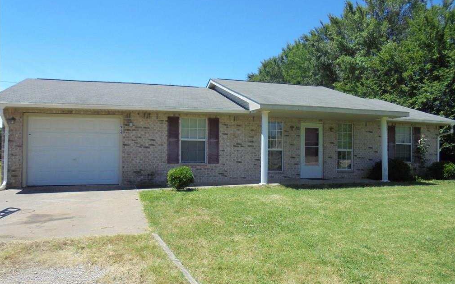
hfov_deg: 66.5
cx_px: 230
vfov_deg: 44.5
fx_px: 347
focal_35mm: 28
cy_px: 142
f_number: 3.5
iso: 100
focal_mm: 4.6
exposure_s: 1/800
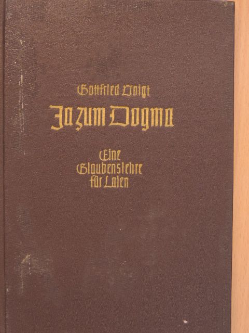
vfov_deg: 32.2
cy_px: 166
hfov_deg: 24.4
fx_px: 575
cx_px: 124
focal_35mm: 60
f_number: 3.7
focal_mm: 10.7
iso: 400
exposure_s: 1/25
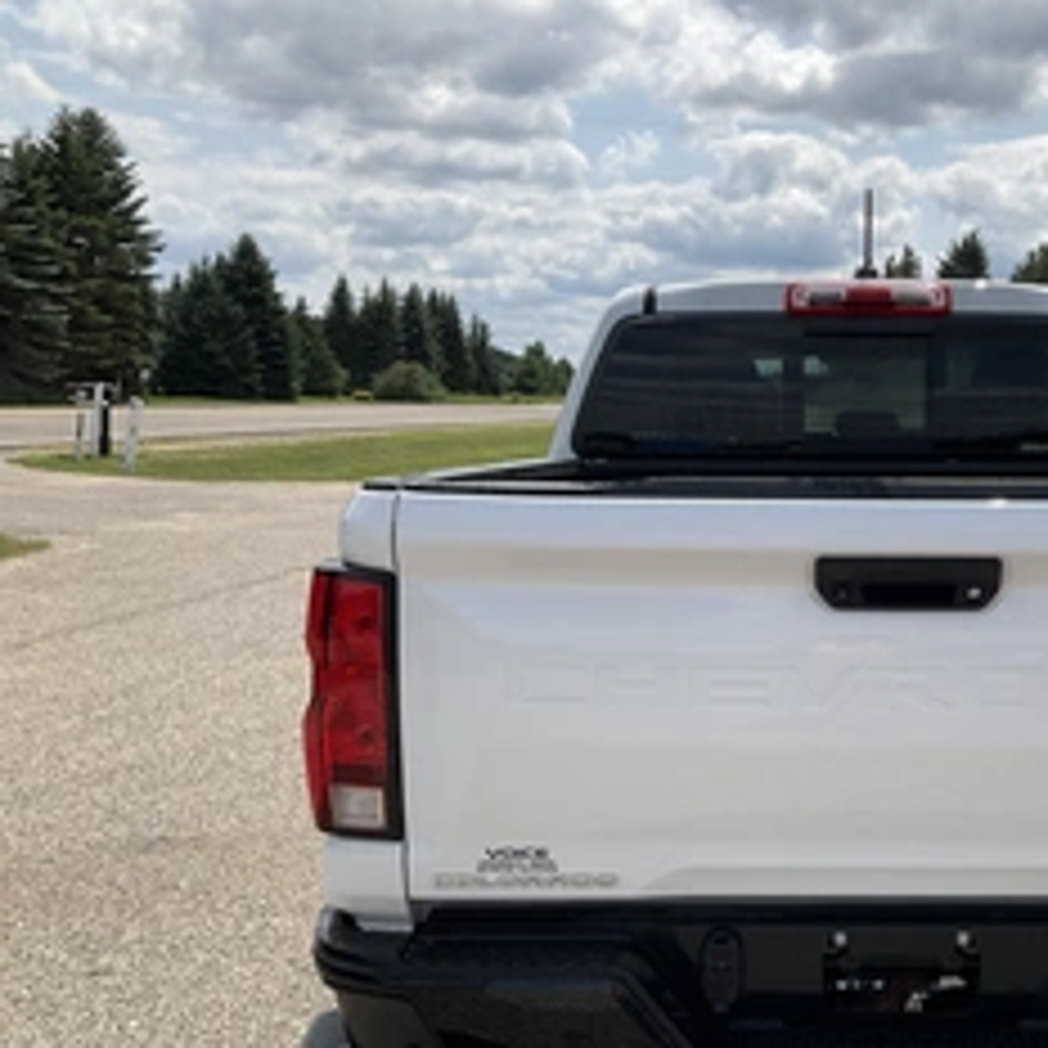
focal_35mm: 44
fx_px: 1507
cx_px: 855
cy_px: 630
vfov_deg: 38.2
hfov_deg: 36.9
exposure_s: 1/2667
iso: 25
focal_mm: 3
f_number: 1.8
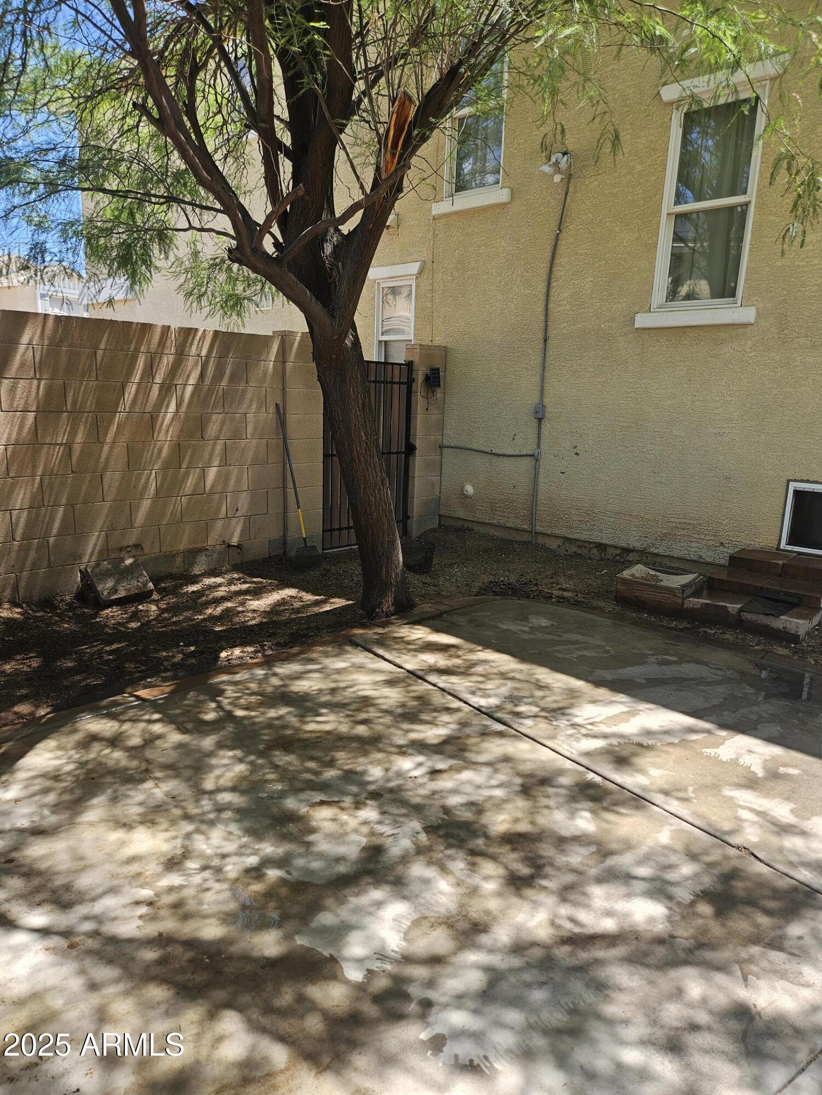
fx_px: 728
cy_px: 548
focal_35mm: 23
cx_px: 411
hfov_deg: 58.9
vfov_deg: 73.9
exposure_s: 1/302
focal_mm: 5.4
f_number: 1.8
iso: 25
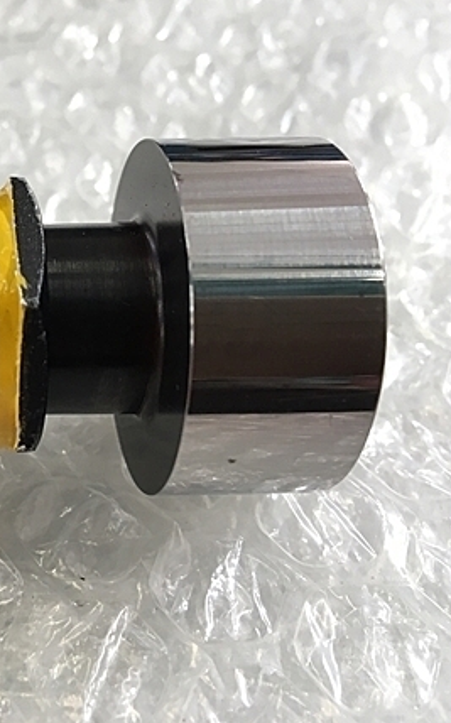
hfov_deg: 25.8
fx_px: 906
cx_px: -47
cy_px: 334
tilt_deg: -52.8
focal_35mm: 46
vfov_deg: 43.5
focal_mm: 4.15
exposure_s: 1/30
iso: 25
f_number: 2.2
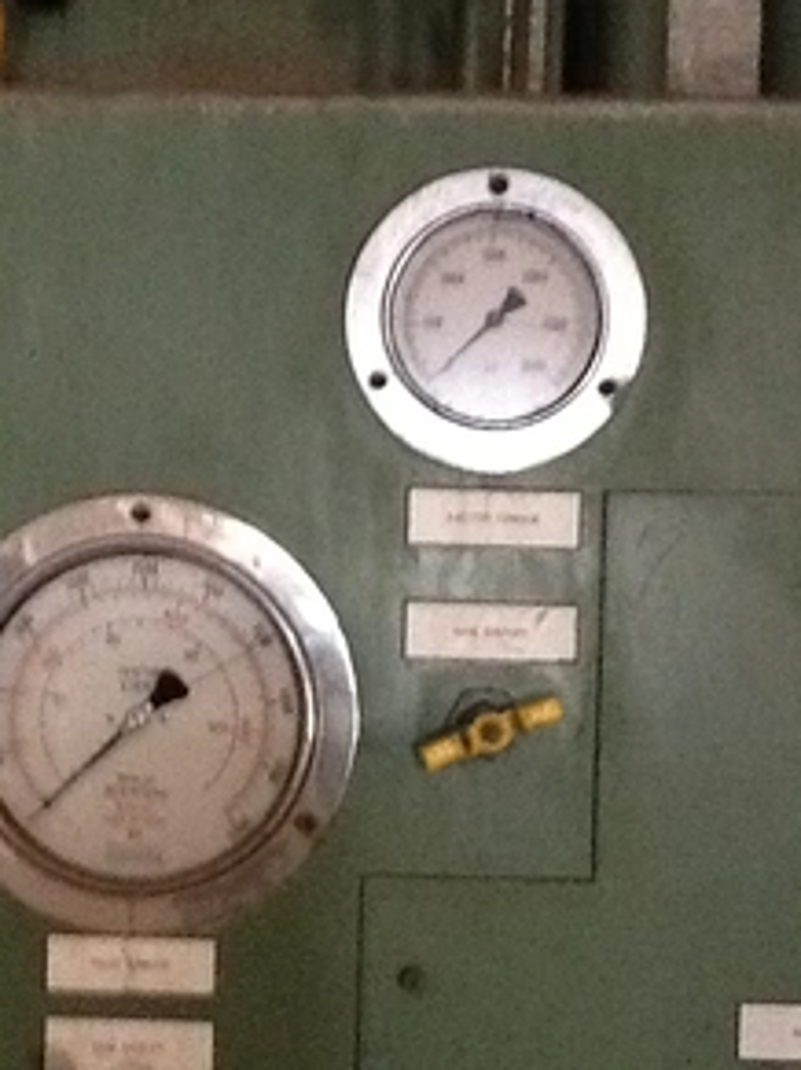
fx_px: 1359
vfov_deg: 42.7
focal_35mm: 44
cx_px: 356
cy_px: 643
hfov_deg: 32.8
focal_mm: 2.03
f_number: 2.4
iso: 640
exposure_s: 1/15
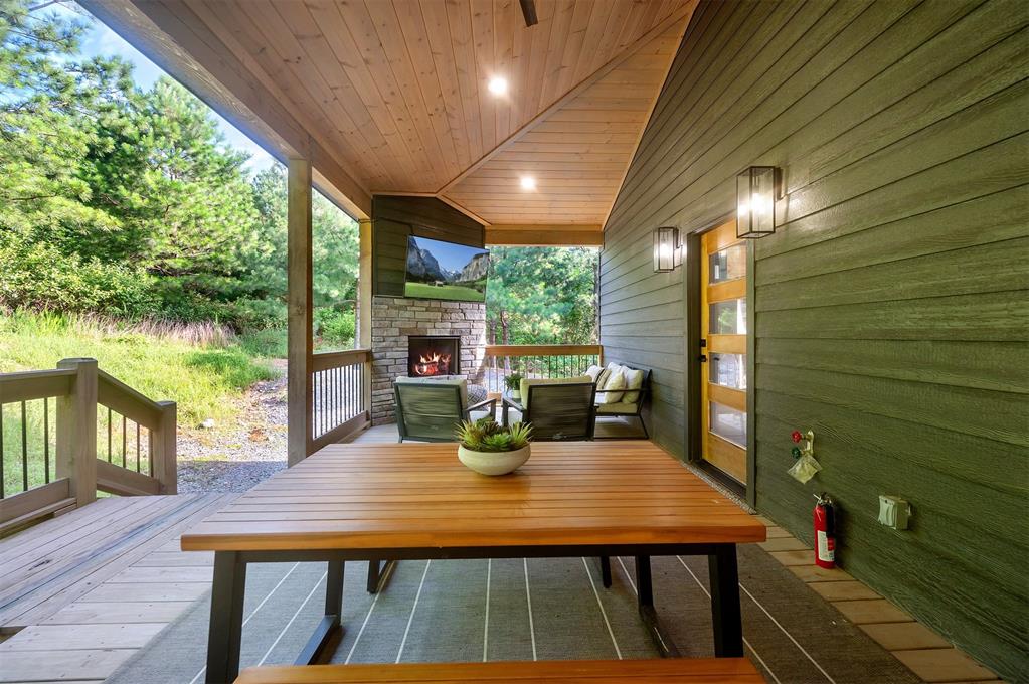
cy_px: 342
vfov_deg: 81.1
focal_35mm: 14
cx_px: 514
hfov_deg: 104.3
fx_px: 400
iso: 160
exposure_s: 1/40
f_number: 6.3
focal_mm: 14
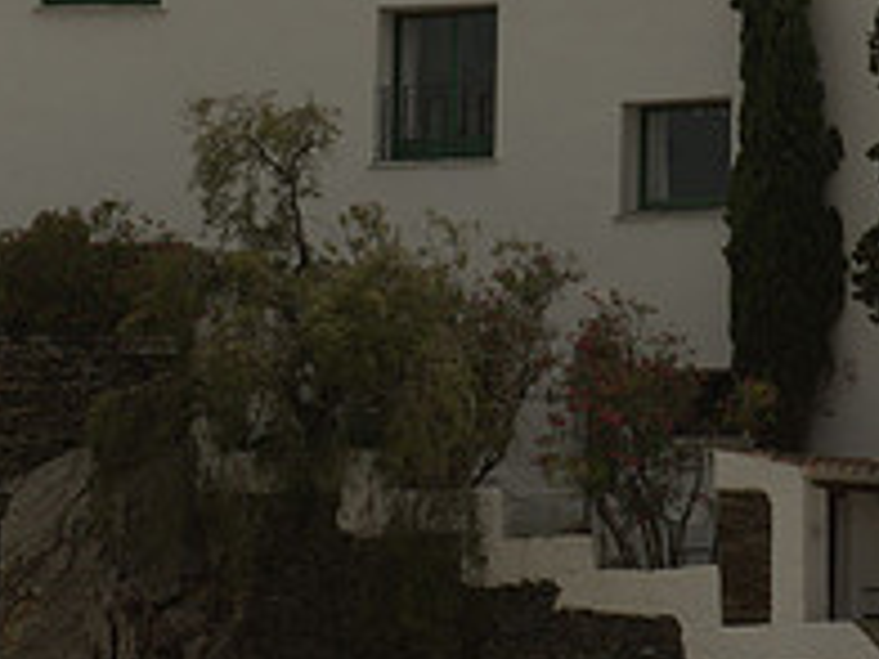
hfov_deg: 9.9
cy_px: 34
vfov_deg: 7.4
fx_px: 5053
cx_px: 682
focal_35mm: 199
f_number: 11
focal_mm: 70
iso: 400
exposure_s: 1/500
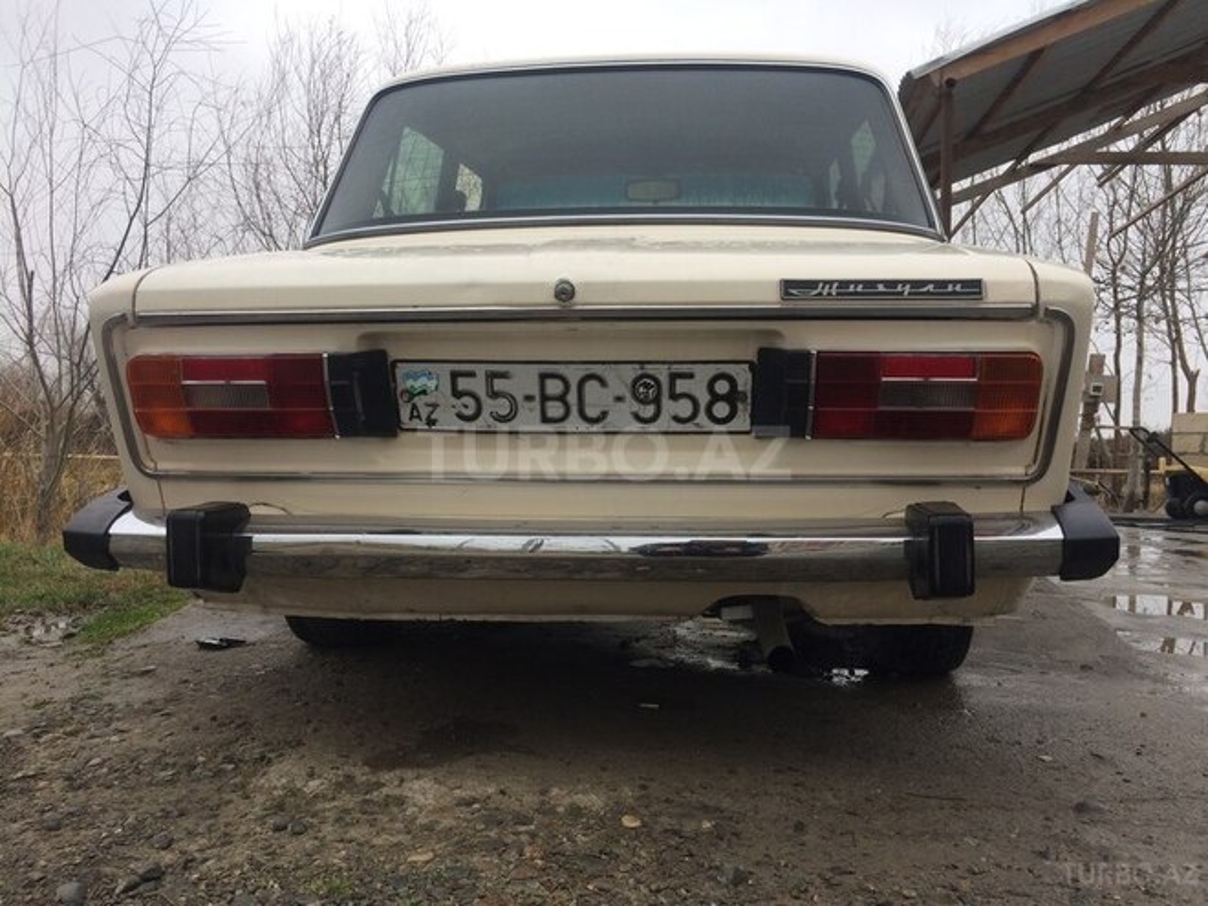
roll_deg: +0.2
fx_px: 1012
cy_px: 453
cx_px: 604
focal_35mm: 29
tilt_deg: -1.8
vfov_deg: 48.2
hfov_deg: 61.7
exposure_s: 1/154
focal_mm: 4.15
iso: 32
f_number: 2.2
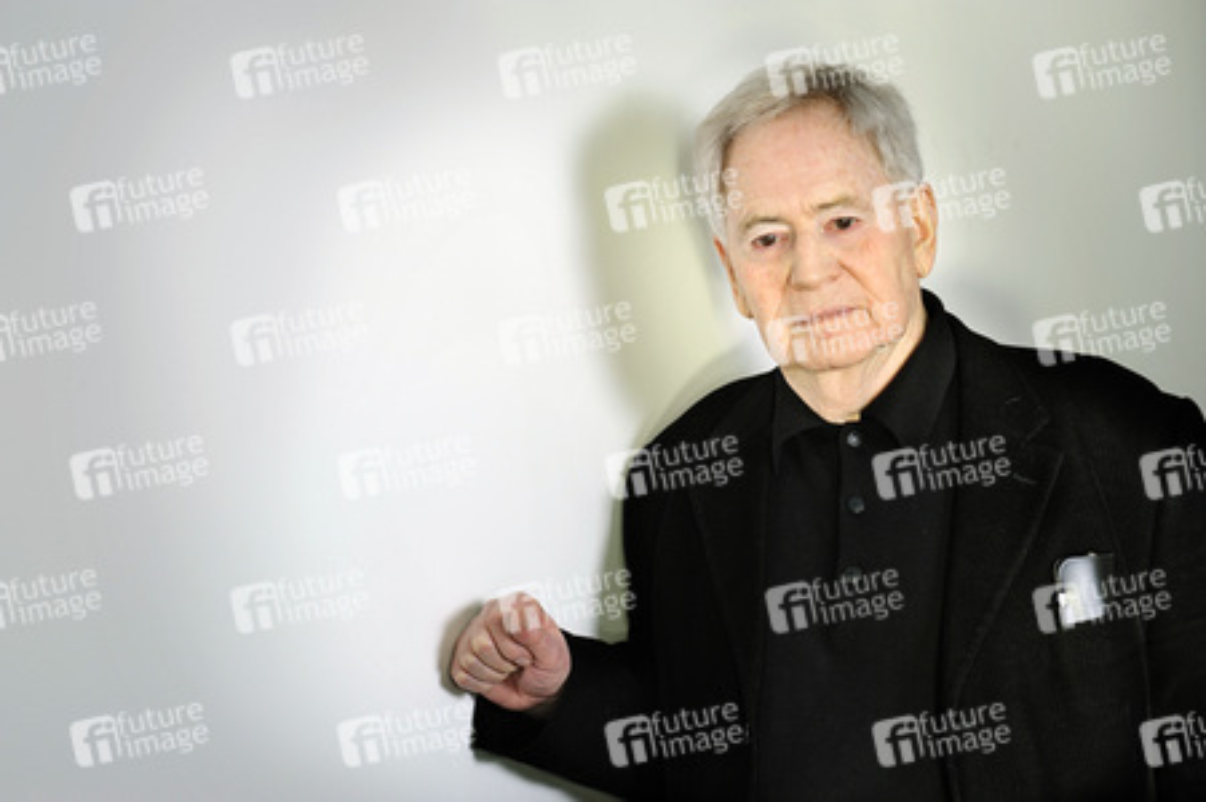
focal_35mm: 70
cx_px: 603
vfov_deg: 19.4
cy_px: 401
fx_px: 2343
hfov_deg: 28.9
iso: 400
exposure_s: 1/60
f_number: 6.3
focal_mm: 70
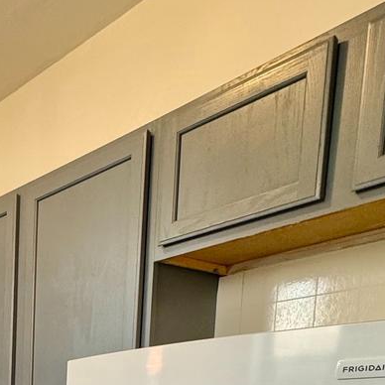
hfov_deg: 30.0
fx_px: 617
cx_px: -67
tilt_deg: -9.0
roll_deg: -0.4
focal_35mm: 49
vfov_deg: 27.8
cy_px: 521
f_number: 2.2
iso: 200
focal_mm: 2.22
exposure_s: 1/120
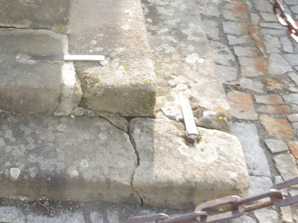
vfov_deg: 22.1
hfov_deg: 27.6
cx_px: -3
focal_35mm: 66
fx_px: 568
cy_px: 56
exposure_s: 1/100
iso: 100
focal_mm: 5.4
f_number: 4.5
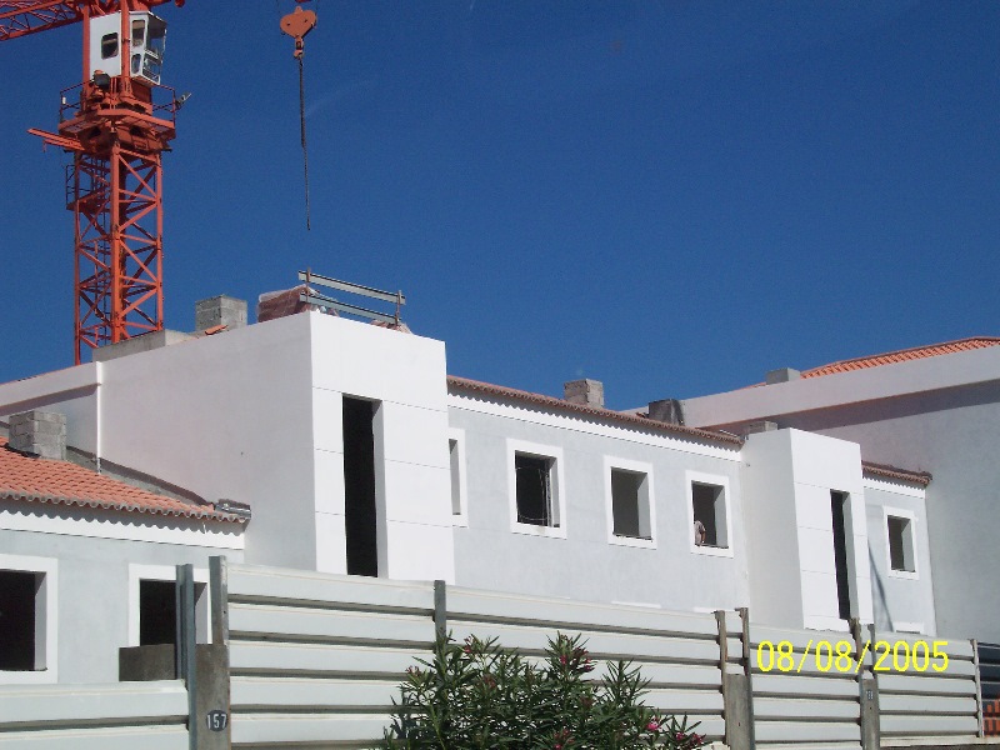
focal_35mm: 63
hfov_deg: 30.7
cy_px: 375
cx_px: 500
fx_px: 1820
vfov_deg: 23.3
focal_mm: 13.3
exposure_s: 1/700
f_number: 5.6
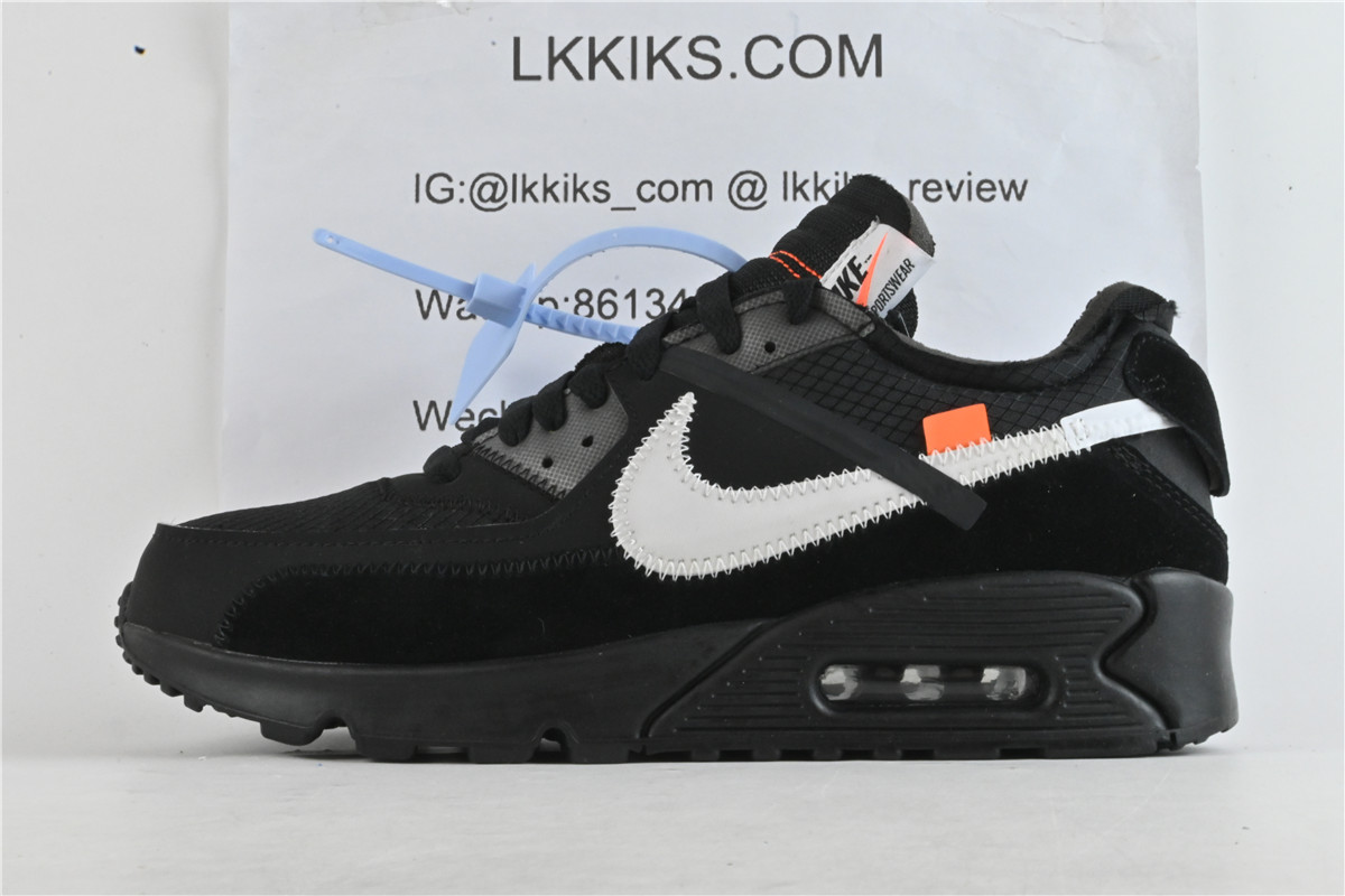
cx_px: 672
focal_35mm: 57
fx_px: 2129
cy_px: 448
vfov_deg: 23.8
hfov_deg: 35.1
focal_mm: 38
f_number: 36
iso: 1600
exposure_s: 1/13
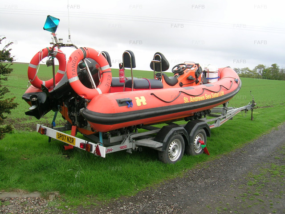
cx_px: 142
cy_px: 107
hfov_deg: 52.6
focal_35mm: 35
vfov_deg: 40.7
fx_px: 288
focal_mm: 5.4
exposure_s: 1/144
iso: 50
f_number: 4.8
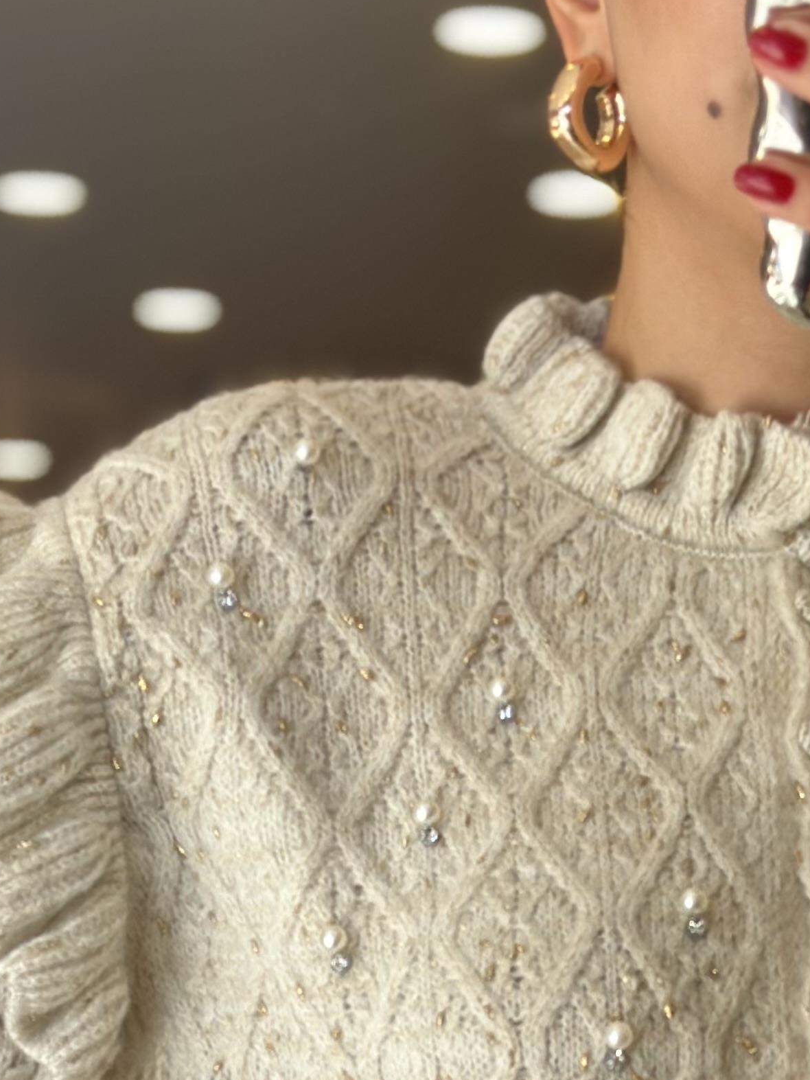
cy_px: 1134
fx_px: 3837
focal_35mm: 123
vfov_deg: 15.7
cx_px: 819
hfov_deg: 11.9
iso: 125
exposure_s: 1/154
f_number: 1.78
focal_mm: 6.86
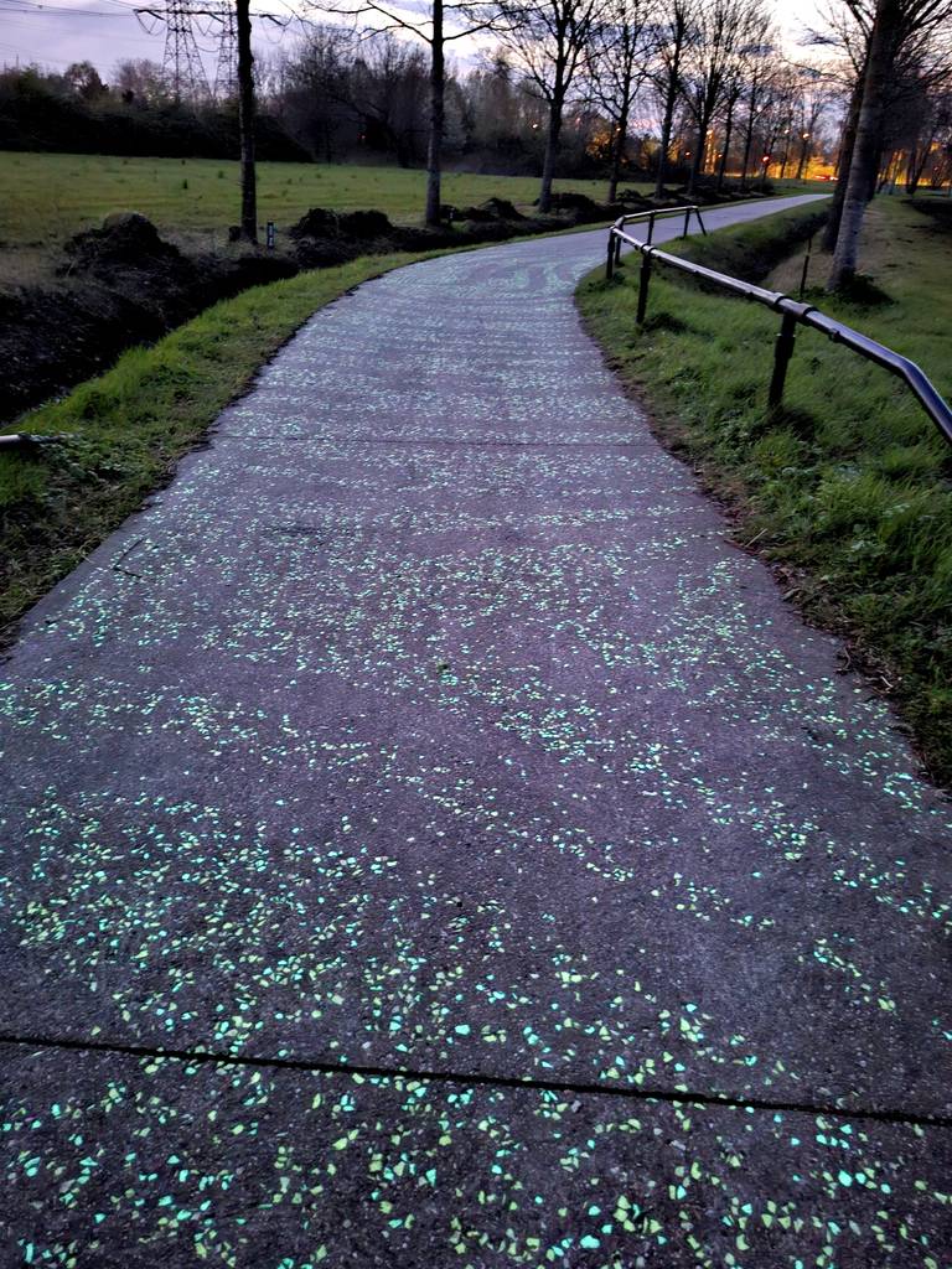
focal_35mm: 23
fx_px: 843
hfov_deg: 58.9
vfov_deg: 73.9
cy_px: 634
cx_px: 476
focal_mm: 5.54
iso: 2000
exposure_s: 1/6
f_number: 1.8
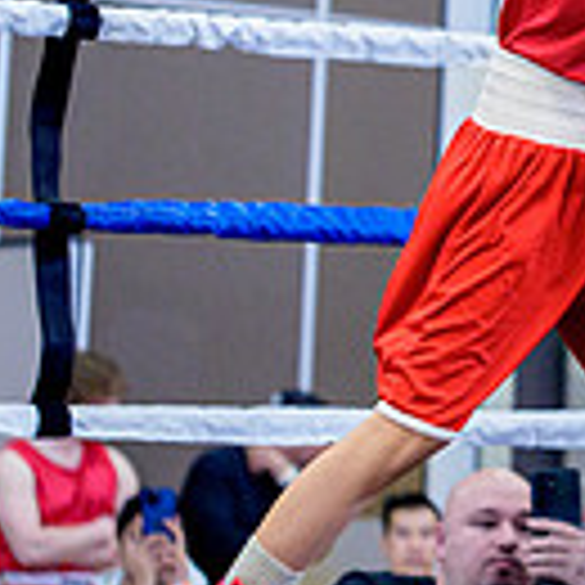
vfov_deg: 8.3
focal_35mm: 211
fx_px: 4034
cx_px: 1406
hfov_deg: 7.7
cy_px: 35
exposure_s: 1/1000
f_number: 2
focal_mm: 50
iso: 3200
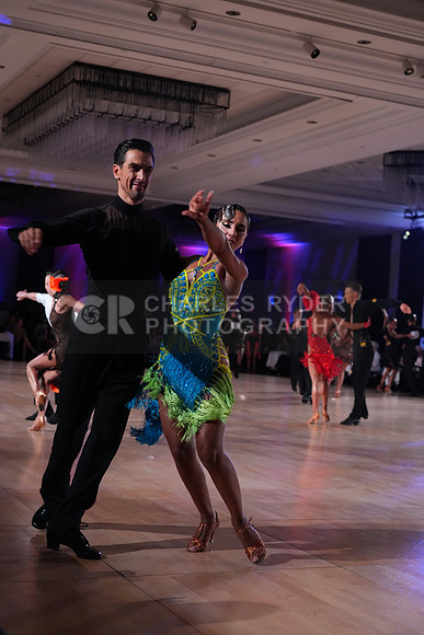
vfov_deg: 38.2
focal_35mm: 52
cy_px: 318
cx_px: 212
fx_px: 918
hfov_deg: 26.0
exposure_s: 1/500
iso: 3200
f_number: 4
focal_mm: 52
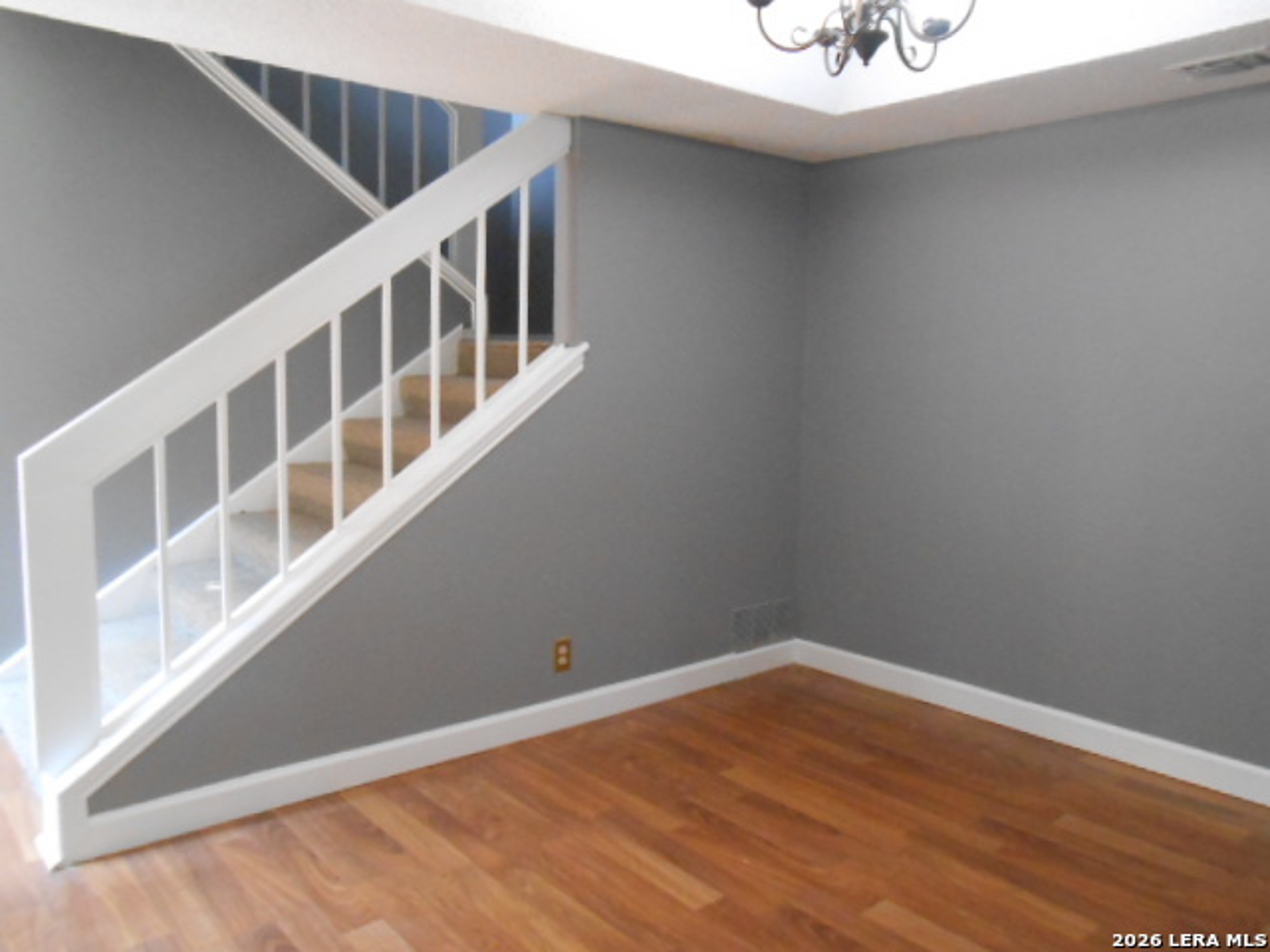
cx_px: 635
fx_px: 954
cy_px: 476
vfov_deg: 53.1
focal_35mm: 26
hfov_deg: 67.3
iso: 800
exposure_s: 1/25
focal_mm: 4.6
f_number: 3.5
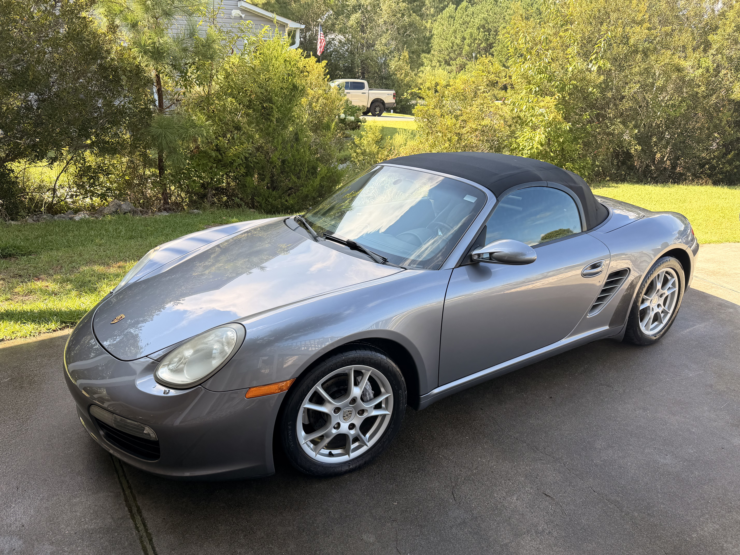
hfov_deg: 71.6
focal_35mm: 24
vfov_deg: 56.8
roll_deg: -1.1
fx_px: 513
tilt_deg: -20.2
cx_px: 370
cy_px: 278
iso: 80
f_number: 1.78
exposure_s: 1/780
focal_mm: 6.76
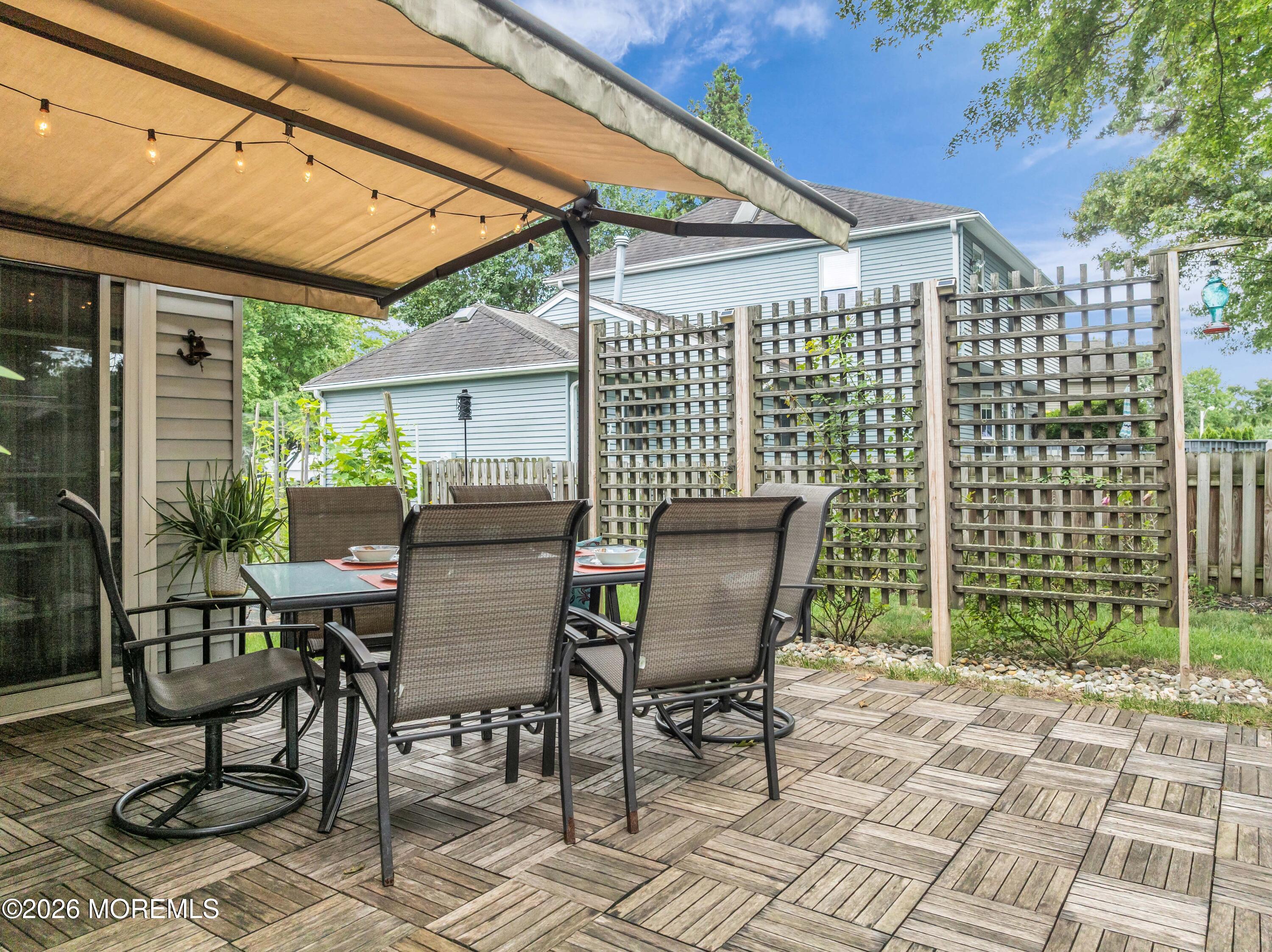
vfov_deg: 56.8
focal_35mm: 24
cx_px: 636
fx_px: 881
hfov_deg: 71.6
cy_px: 476
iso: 410
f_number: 2.8
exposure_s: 1/800
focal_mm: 12.29
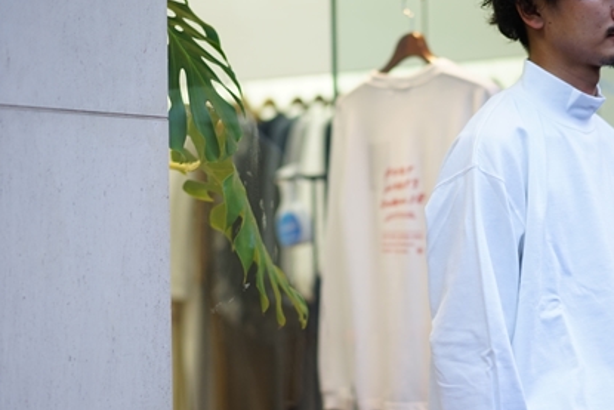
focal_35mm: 106
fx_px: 1808
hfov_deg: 19.2
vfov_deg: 12.9
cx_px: 389
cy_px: 196
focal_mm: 55
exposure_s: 1/60
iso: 125
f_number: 1.8
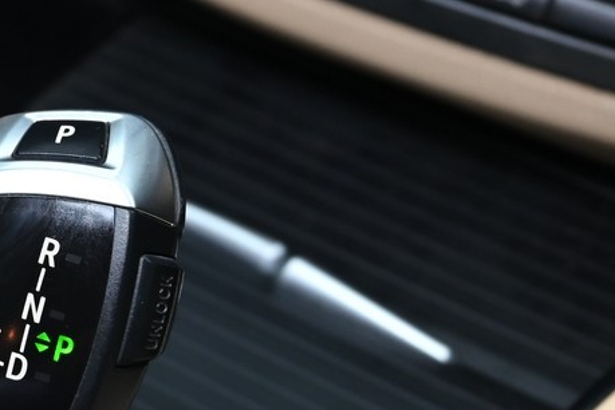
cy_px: 362
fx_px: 1964
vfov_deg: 11.8
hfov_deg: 17.4
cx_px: -12
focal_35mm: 115
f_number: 5.6
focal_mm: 32.5
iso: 800
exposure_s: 1/45
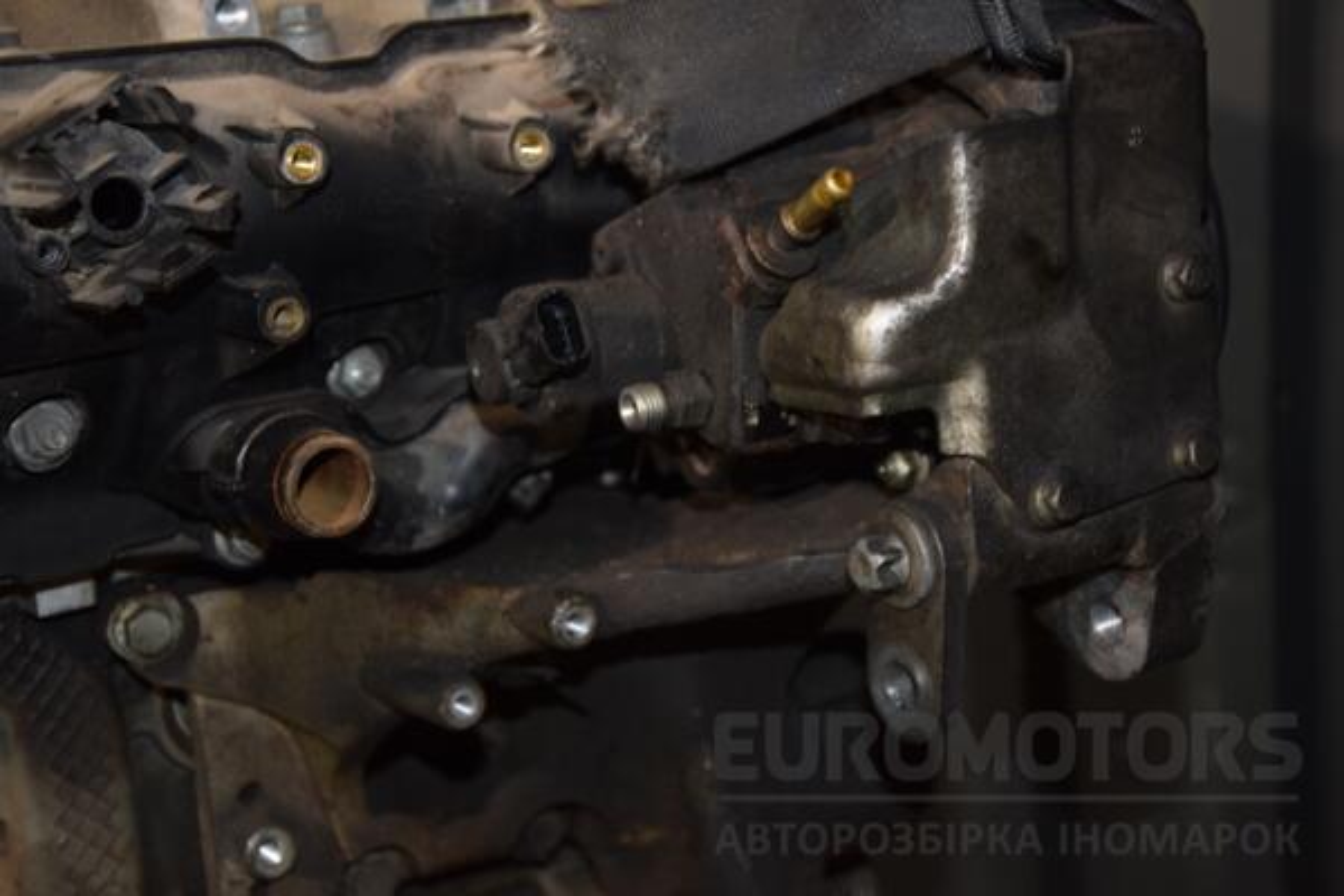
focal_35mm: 72
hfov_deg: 28.1
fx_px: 2688
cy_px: 448
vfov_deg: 18.9
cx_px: 672
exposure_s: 1/60
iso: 800
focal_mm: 48
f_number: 4.8
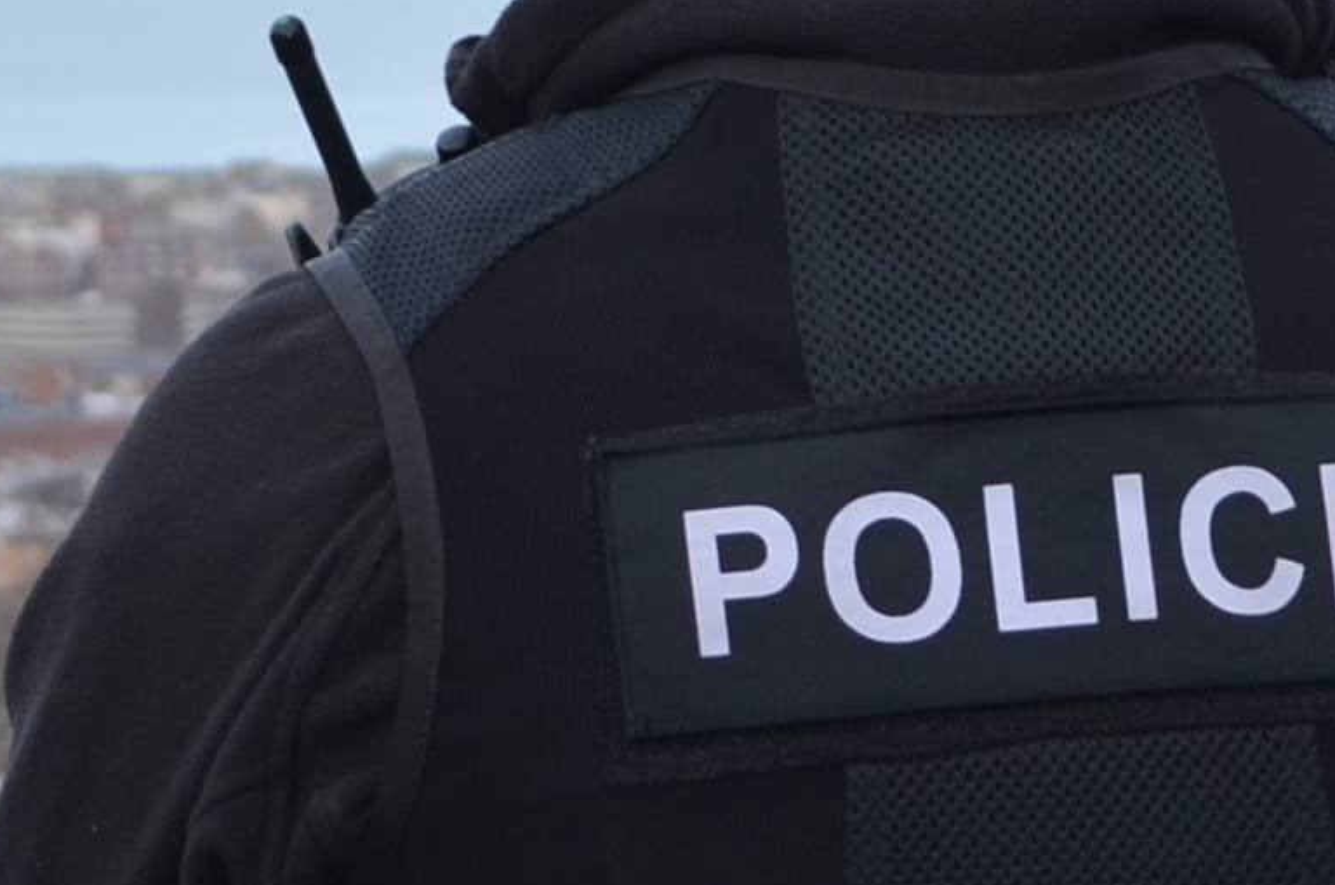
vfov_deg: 5.9
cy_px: 410
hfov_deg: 8.9
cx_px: 927
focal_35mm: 231
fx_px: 8550
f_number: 4
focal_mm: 24
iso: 125
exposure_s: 1/200
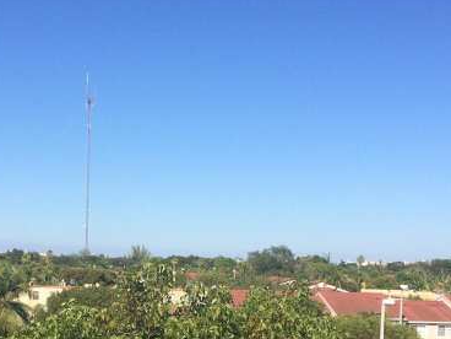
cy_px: 316
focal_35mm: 63
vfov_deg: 22.6
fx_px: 821
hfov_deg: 30.6
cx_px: 180
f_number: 2.2
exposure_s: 1/2160
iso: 32
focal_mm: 4.15
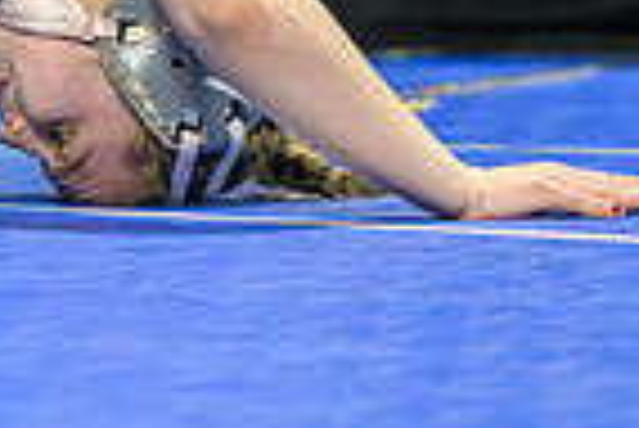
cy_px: -270
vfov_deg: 1.9
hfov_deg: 2.8
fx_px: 13184
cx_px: -400
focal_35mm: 742
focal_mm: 150
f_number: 2.8
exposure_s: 1/800
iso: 2000
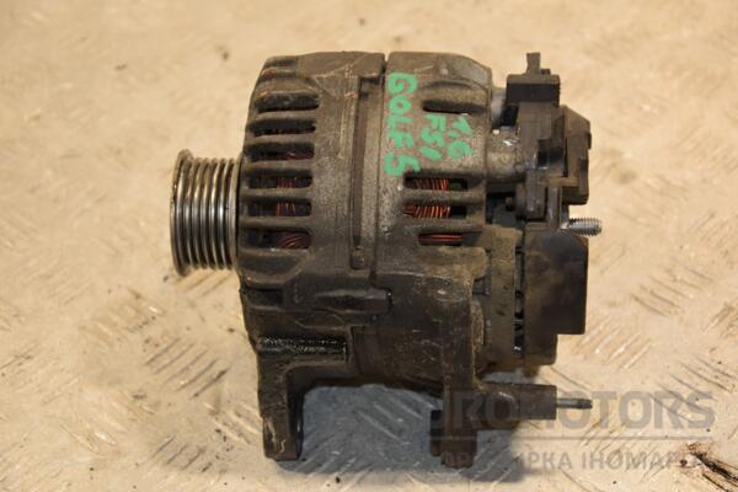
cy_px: 246
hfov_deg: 21.9
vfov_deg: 14.7
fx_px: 1906
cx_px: 369
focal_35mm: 93
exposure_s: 1/125
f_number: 5.3
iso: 800
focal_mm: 62
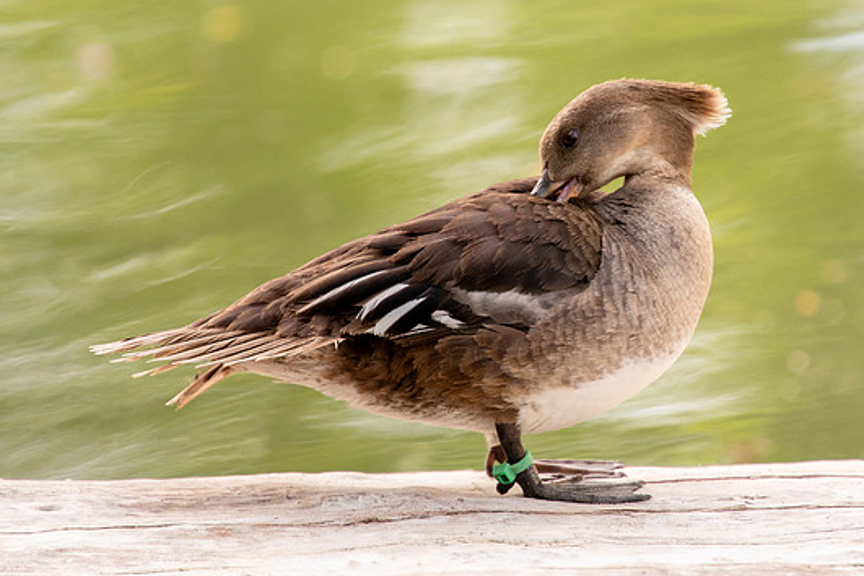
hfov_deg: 3.2
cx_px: 556
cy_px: 245
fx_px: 15671
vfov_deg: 2.1
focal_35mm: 653
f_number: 5.6
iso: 2000
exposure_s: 1/800
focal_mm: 400
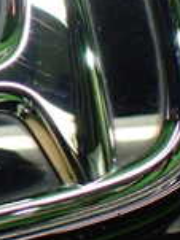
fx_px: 826
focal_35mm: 119
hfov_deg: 11.9
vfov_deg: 16.5
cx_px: -92
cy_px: 72
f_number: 2.3
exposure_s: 1/125
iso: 640
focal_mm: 5.4
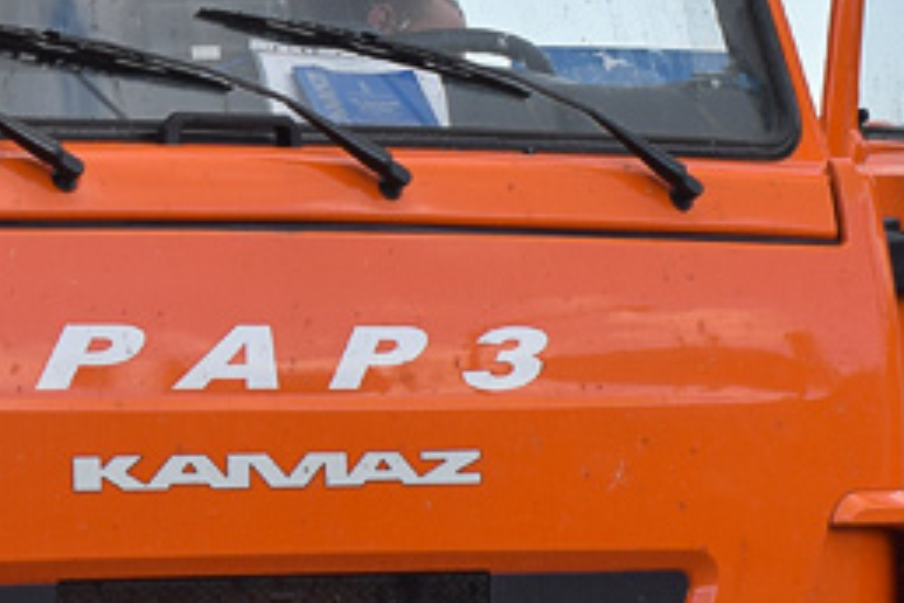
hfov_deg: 9.9
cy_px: 305
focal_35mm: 202
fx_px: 5080
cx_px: -371
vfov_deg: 6.8
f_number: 5.6
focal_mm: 29
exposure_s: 1/400
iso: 200
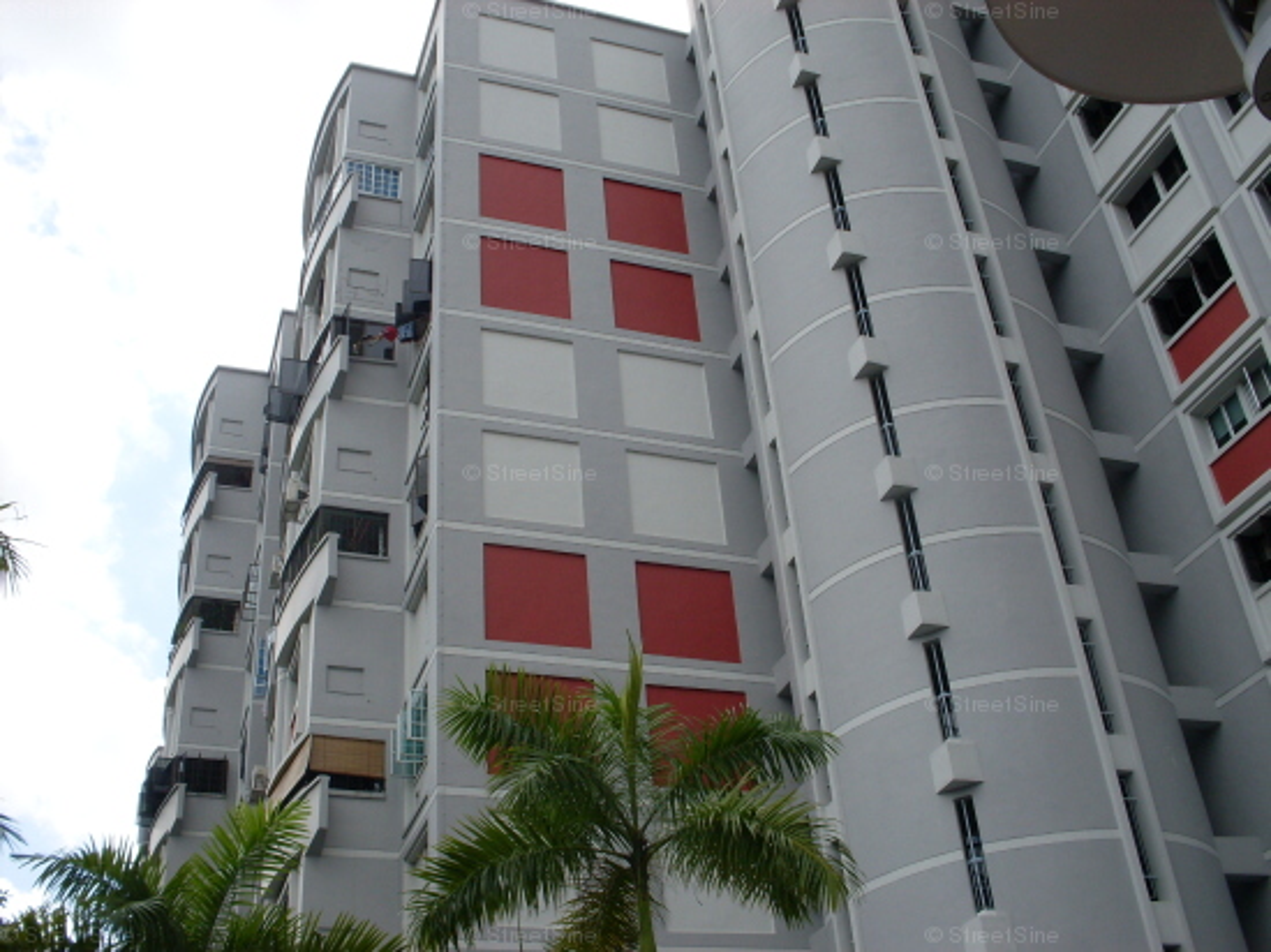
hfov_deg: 49.0
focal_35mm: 38
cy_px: 476
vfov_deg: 37.7
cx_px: 636
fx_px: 1395
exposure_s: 1/250
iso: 80
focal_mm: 6.3
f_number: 8.4
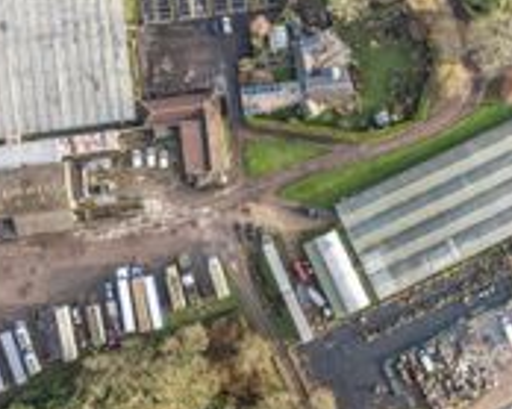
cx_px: 356
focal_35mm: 54
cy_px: 85
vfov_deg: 27.5
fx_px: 818
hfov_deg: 34.3
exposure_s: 1/40
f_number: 5.6
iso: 100
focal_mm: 12.29
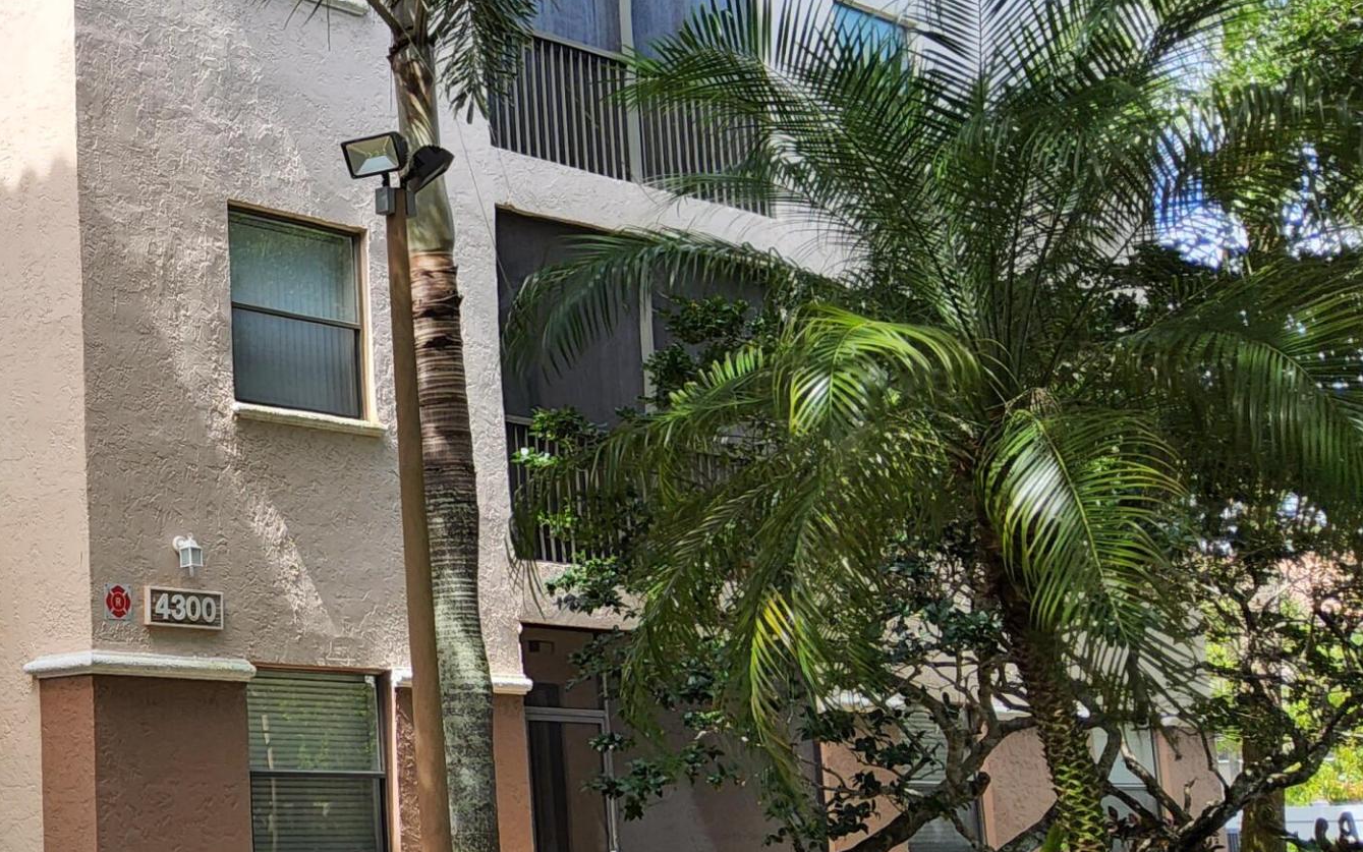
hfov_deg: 32.2
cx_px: -69
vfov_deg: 22.7
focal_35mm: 57
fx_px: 2117
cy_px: 445
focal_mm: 3.08
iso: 32
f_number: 2
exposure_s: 1/388
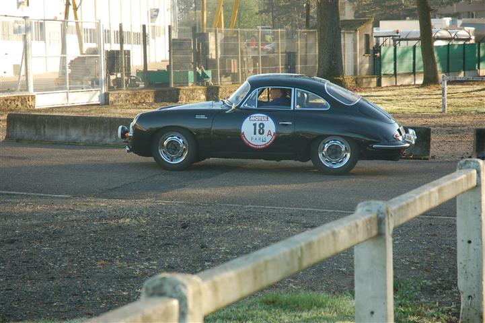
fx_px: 1414
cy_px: 162
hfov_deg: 19.5
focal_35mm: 105
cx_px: 242
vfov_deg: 13.0
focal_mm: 70
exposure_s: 1/400
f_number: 5
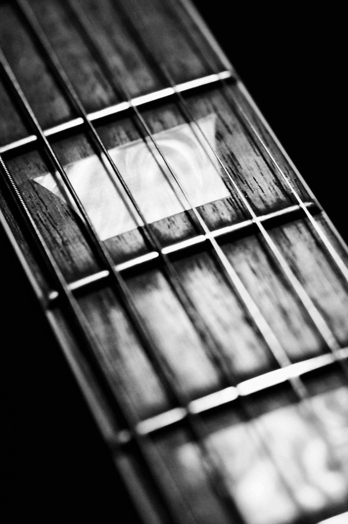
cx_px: 174
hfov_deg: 8.7
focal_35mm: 158
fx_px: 2290
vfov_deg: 13.1
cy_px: 262
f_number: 4.5
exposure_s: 1/100
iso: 3200
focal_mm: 105
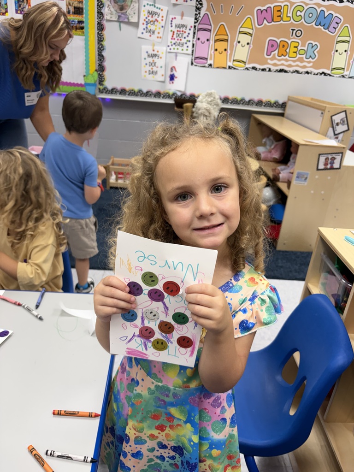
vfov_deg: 67.3
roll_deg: -5.3
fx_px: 355
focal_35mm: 26
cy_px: 236
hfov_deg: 53.1
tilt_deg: -26.0
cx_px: 177
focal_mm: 5.96
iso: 100
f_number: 1.6
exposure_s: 1/120
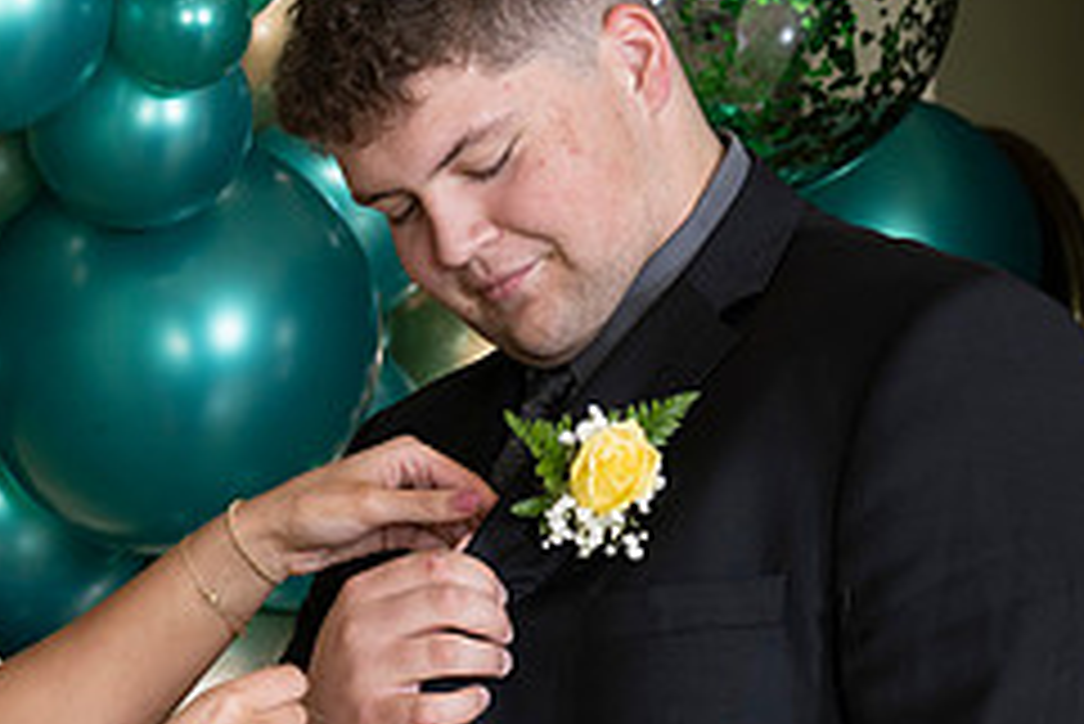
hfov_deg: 14.3
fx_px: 4278
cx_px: 117
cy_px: 515
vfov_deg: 9.7
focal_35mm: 142
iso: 320
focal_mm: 59
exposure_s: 1/125
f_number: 7.1
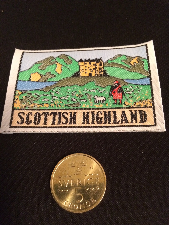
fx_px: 189
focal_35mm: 29
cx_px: 84
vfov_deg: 61.7
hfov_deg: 48.2
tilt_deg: -65.6
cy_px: 112
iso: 500
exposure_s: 1/17
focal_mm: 4.15
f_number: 2.2
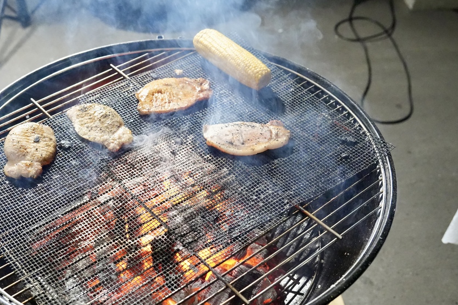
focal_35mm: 49
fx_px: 623
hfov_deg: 40.0
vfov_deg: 27.5
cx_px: 162
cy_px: 178
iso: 10000
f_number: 4
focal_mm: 34
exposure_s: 1/200
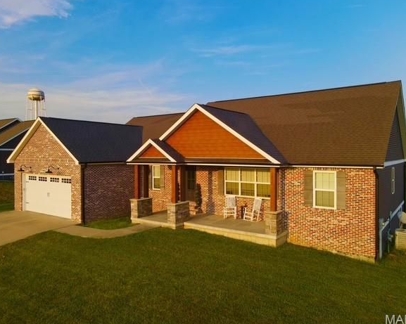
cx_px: 205
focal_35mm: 26
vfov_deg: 54.9
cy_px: 160
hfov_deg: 66.1
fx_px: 312
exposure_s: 1/200
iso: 100
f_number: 2.8
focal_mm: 4.5
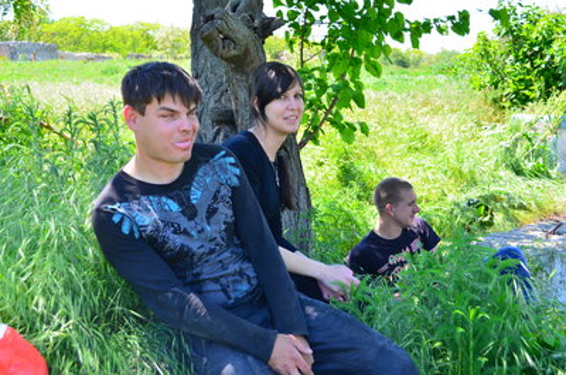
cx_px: 283
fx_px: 753
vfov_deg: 28.0
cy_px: 188
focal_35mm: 48
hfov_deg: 41.2
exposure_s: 1/160
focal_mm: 32
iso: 200
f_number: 5.6
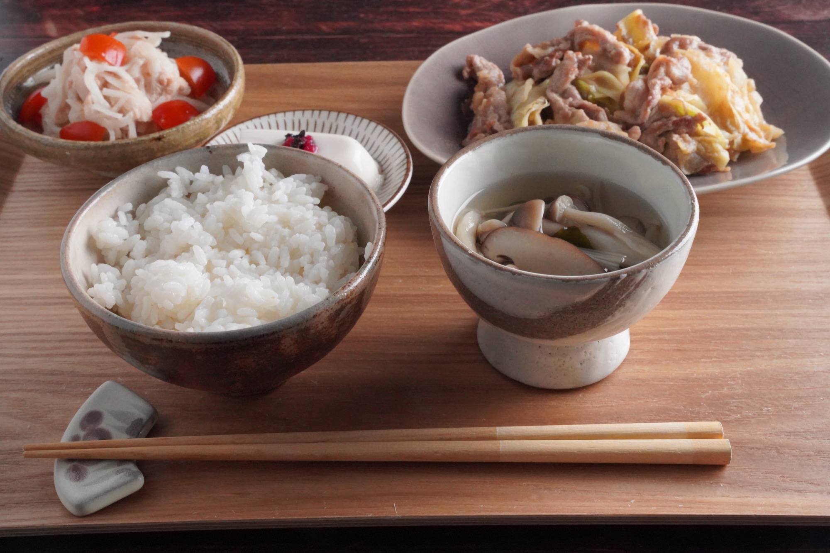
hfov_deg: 35.7
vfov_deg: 24.2
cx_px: 415
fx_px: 1289
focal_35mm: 56
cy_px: 276
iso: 12800
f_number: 22
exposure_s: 1/40
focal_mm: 55.9
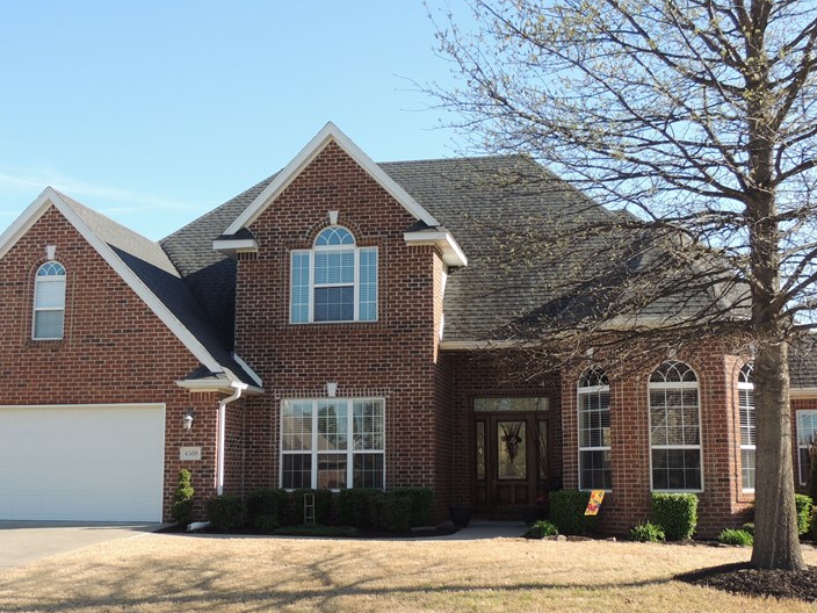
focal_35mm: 48
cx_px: 407
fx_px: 1133
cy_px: 300
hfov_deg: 39.7
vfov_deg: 30.3
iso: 100
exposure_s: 1/500
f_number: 3.2
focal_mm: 5.8
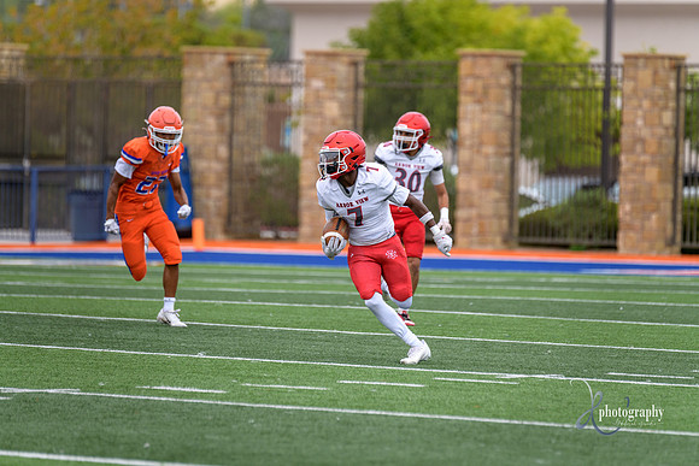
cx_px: 350
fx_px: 5826
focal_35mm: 300
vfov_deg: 4.6
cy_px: 233
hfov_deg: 6.9
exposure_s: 1/1000
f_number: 3.5
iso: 280
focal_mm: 300
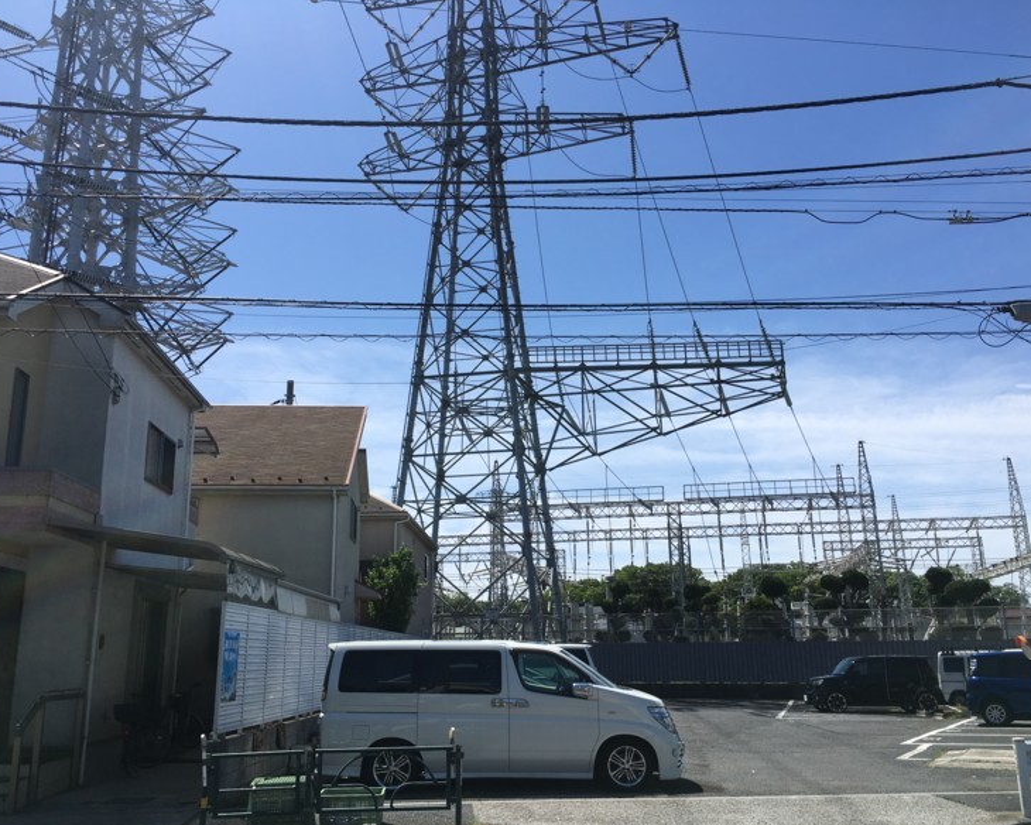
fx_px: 946
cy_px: 422
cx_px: 499
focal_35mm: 31
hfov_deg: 57.2
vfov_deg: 47.1
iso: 25
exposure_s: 1/2262
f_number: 2.2
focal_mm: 4.15
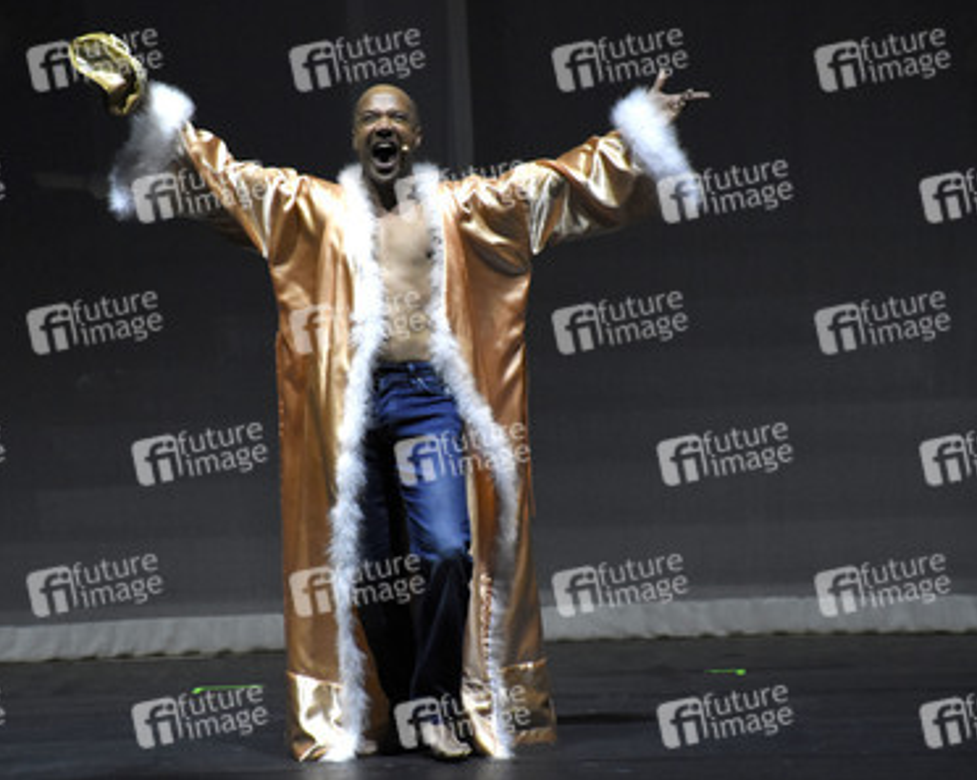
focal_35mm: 239
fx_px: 6905
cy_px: 389
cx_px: 393
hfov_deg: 8.1
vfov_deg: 6.5
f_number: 6.3
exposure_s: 1/60
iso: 3200
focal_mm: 140
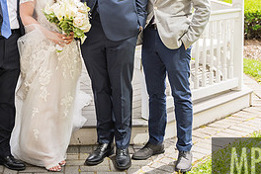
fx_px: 558
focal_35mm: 77
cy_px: 8
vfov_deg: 17.4
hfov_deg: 26.3
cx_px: 102
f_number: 2.8
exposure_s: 1/500
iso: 100
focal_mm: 35
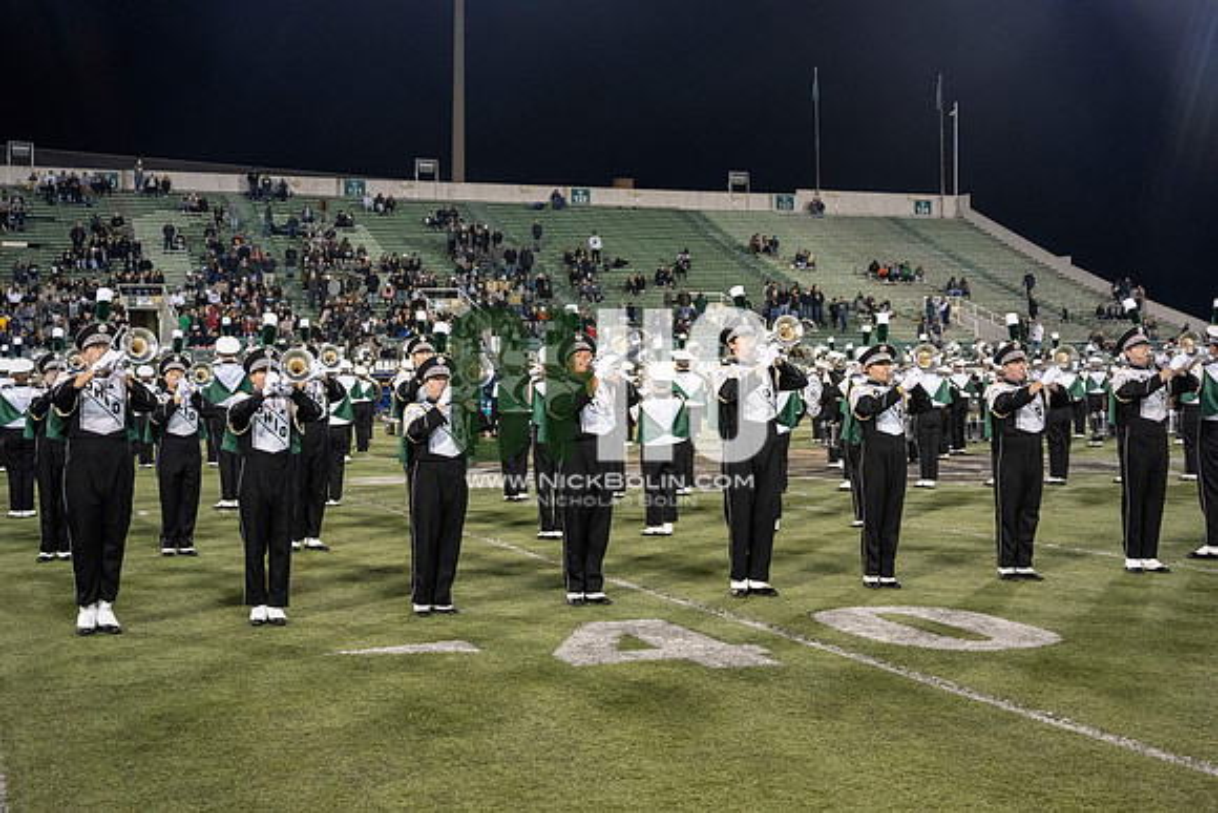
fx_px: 1624
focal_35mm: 48
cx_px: 609
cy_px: 406
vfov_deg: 28.1
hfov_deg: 41.1
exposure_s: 1/500
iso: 2000
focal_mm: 48
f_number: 4
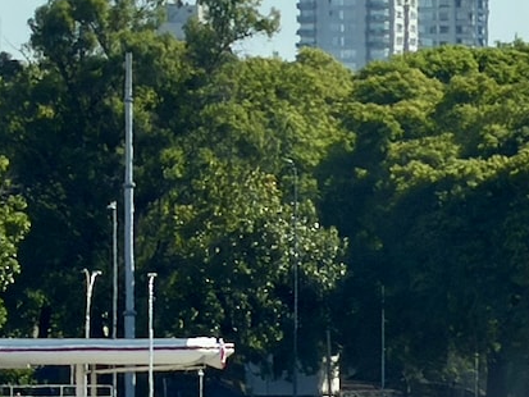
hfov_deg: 2.1
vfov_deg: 1.6
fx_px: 14201
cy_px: 430
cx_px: 282
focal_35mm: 929
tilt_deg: -0.5
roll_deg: +0.4
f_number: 2.8
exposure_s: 1/639
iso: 40
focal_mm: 16.89
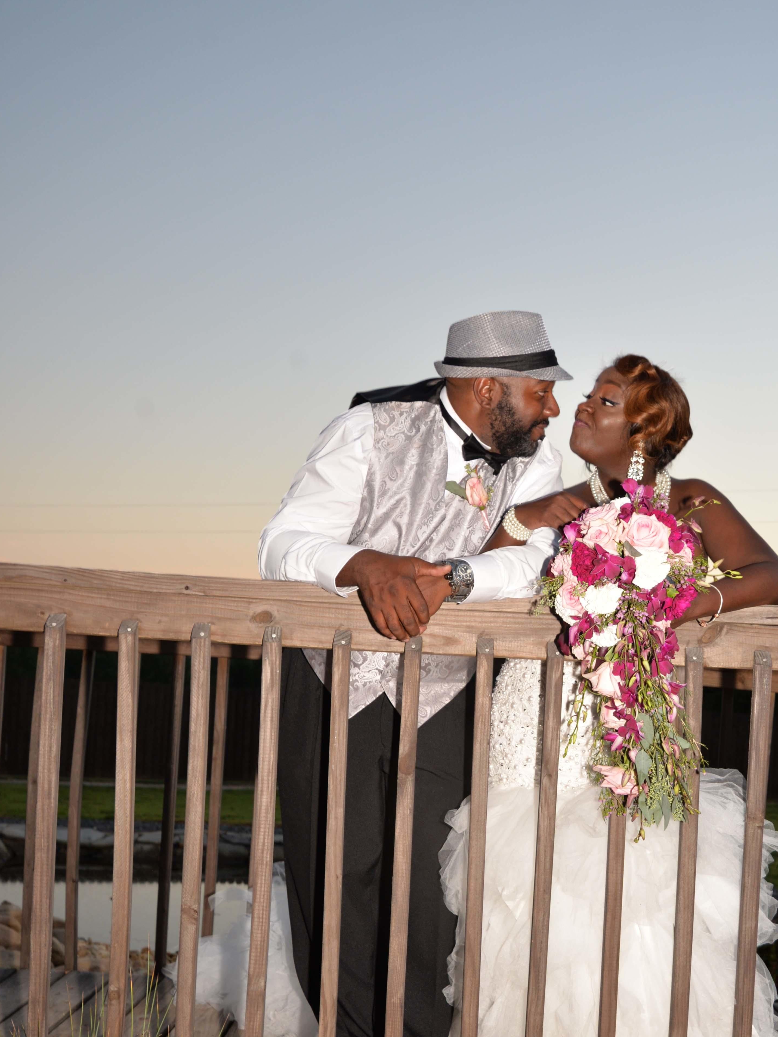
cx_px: 539
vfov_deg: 42.3
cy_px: 704
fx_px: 1319
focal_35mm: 44
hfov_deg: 32.5
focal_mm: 29
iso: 400
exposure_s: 1/60
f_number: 5.6
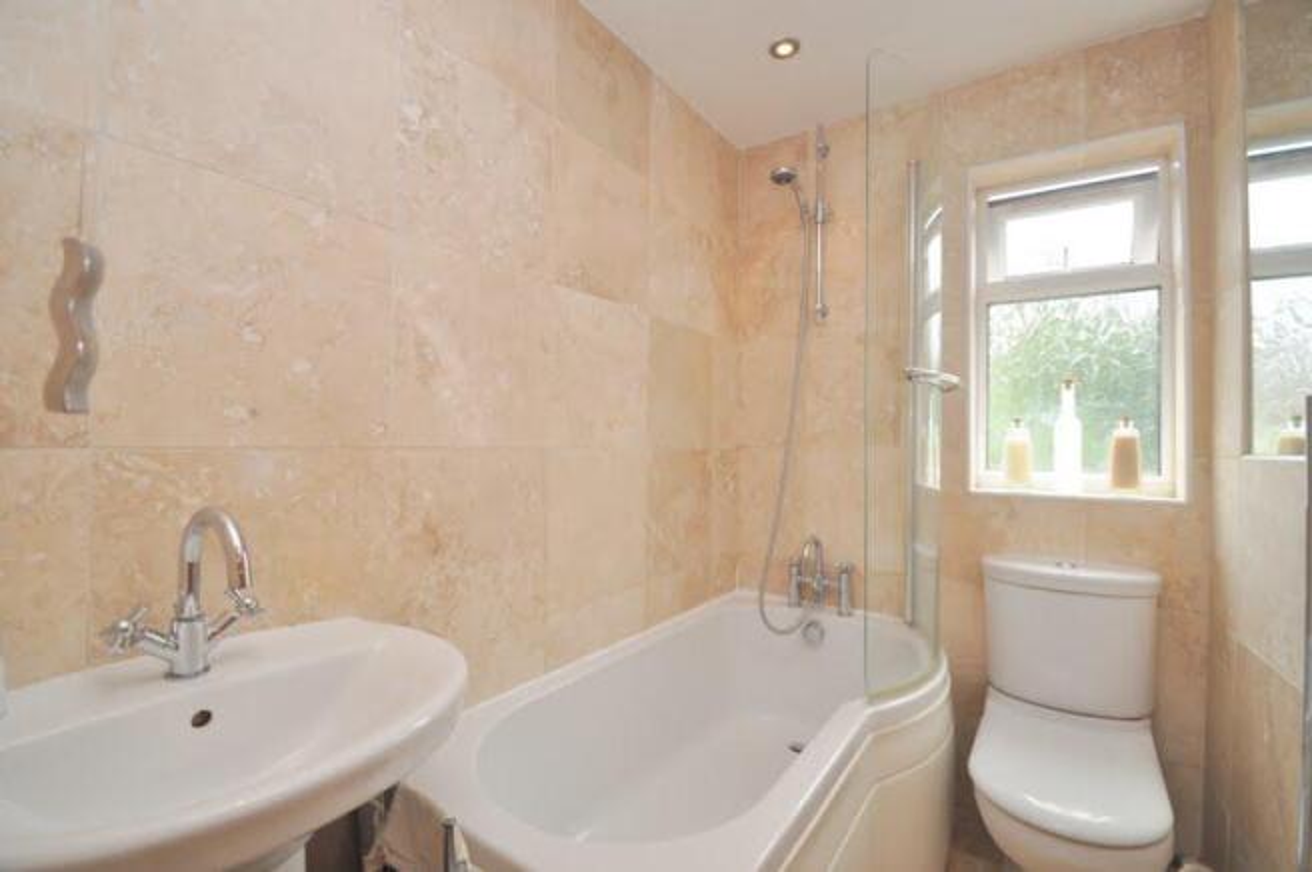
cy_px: 436
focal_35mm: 15
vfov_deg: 77.2
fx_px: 546
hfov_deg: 100.4
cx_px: 656
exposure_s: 1/100
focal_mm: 10
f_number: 5.6
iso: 400
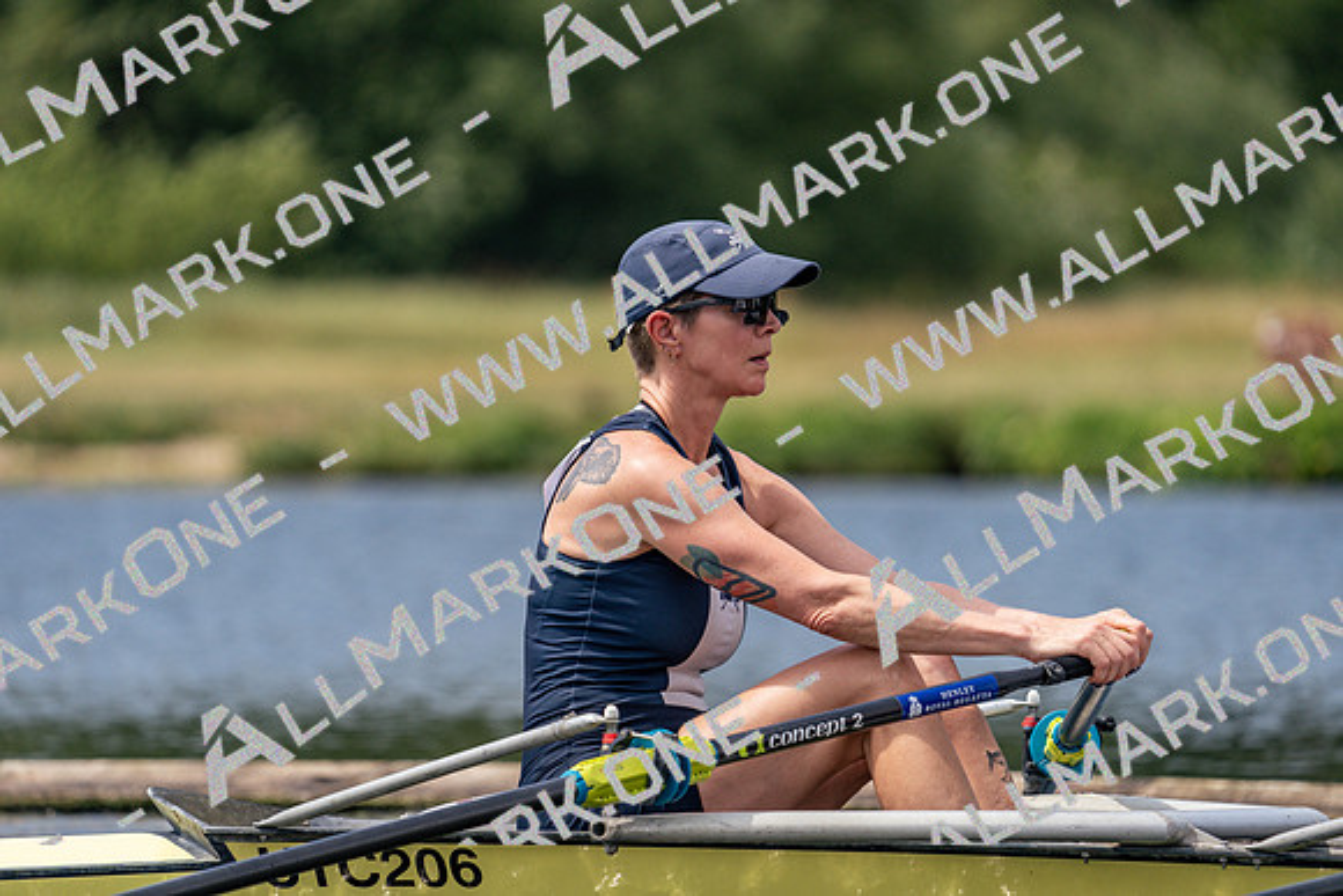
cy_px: 448
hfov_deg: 5.2
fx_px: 14925
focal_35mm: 400
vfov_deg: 3.4
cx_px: 672
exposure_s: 1/1600
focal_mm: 400
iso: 320
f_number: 6.3
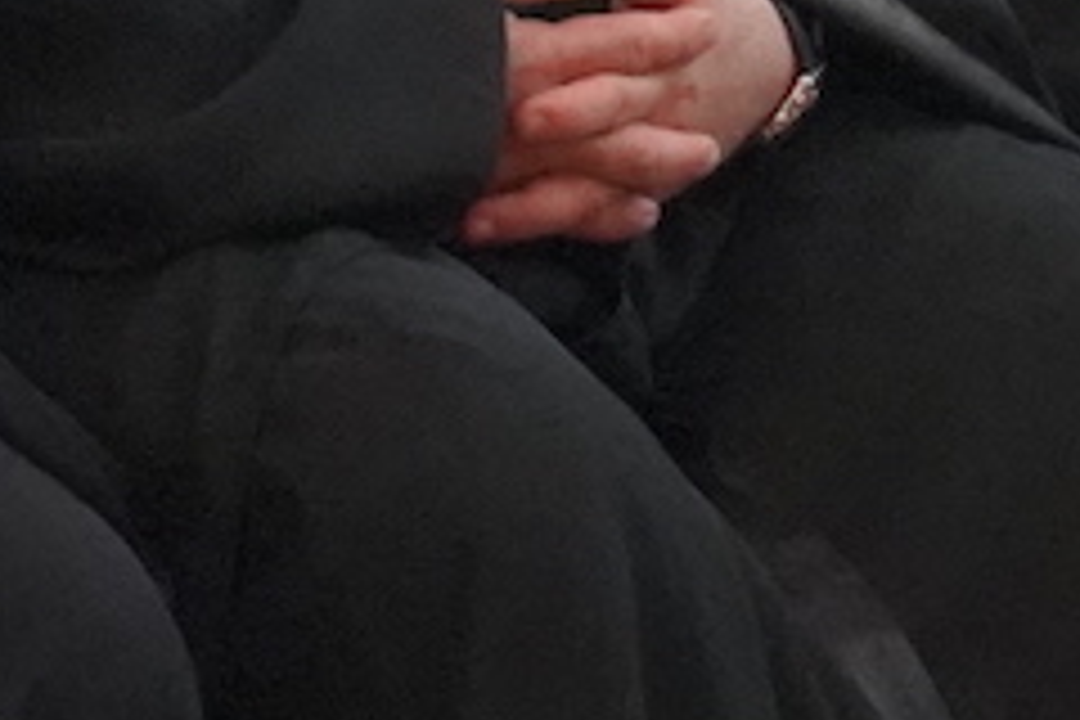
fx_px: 14609
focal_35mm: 487
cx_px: 549
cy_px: -855
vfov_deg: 2.8
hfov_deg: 4.2
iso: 10000
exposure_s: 1/160
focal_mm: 61
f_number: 4
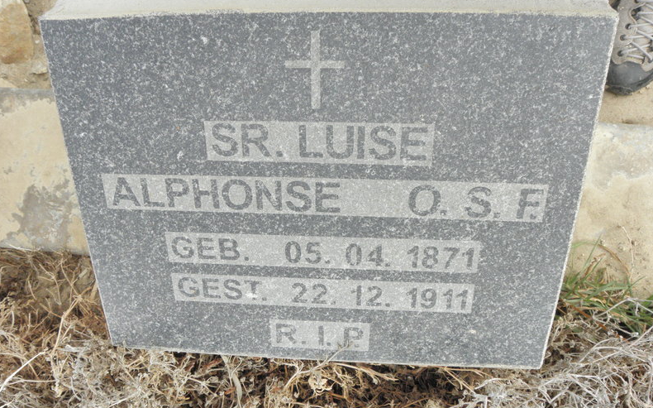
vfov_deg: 43.1
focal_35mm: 29
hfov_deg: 64.7
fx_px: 516
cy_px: 223
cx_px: 328
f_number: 5.6
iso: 200
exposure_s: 1/320
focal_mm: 4.83
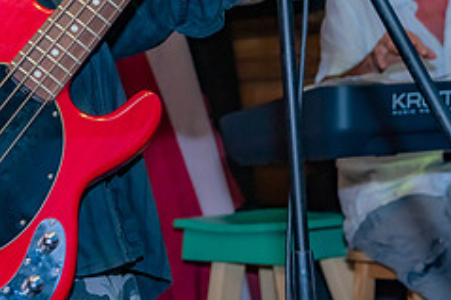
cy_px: -1
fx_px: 1765
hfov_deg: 14.3
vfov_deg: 9.6
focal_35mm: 141
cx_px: -34
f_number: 5.6
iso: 1000
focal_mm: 58
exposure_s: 1/160
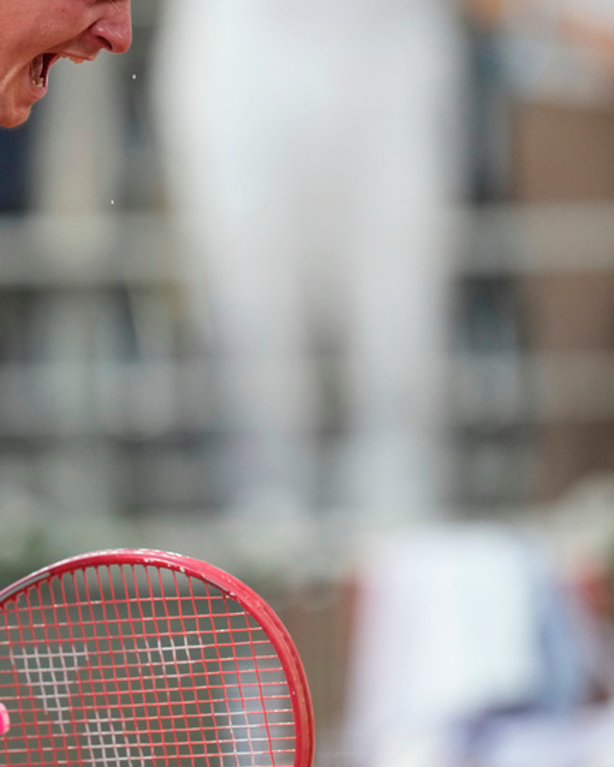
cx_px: 86
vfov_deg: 2.7
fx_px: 16096
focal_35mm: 709
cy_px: 395
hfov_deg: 2.2
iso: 2500
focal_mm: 400
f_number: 2.8
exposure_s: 1/2500
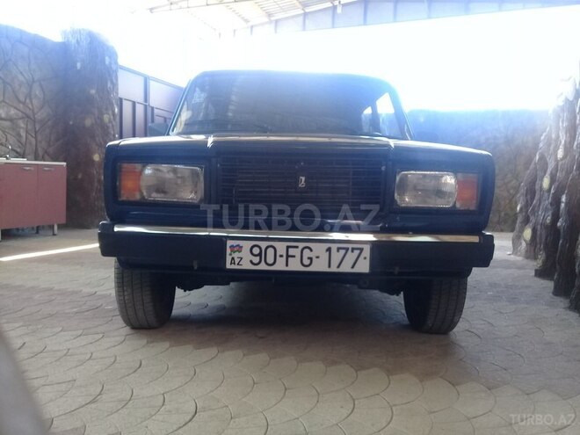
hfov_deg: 58.4
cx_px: 290
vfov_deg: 45.4
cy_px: 218
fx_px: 519
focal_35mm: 31
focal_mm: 3.3
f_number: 2.2
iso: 64
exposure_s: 1/40
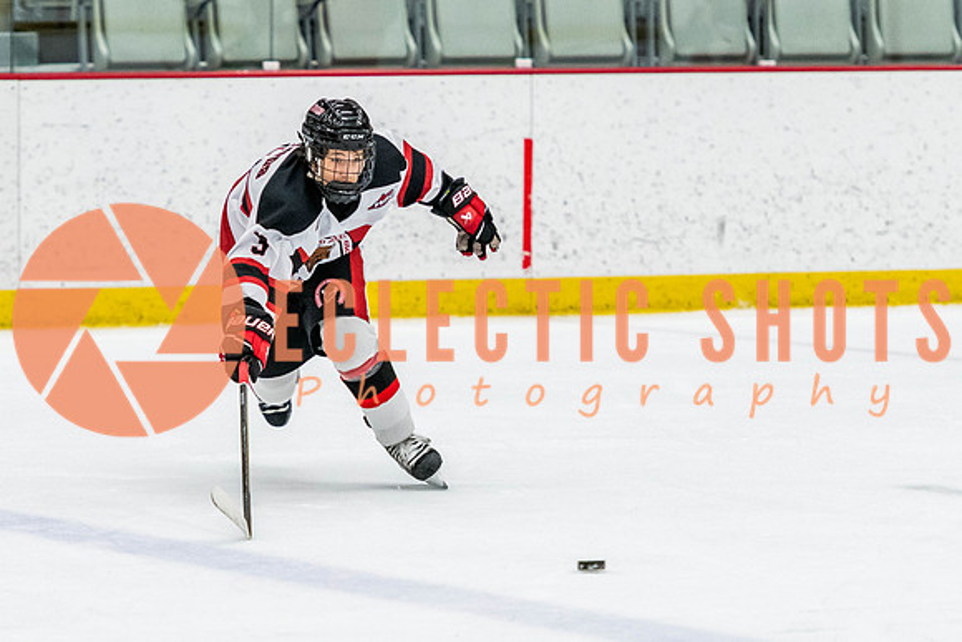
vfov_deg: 4.9
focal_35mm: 278
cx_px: 313
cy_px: 312
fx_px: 7434
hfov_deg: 7.4
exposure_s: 1/640
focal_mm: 140
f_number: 2.8
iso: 1800
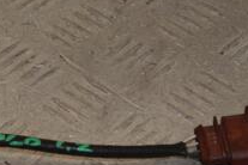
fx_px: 1557
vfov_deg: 6.1
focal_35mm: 226
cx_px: 93
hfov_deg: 9.1
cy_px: 93
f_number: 9
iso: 800
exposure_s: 1/200
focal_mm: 52
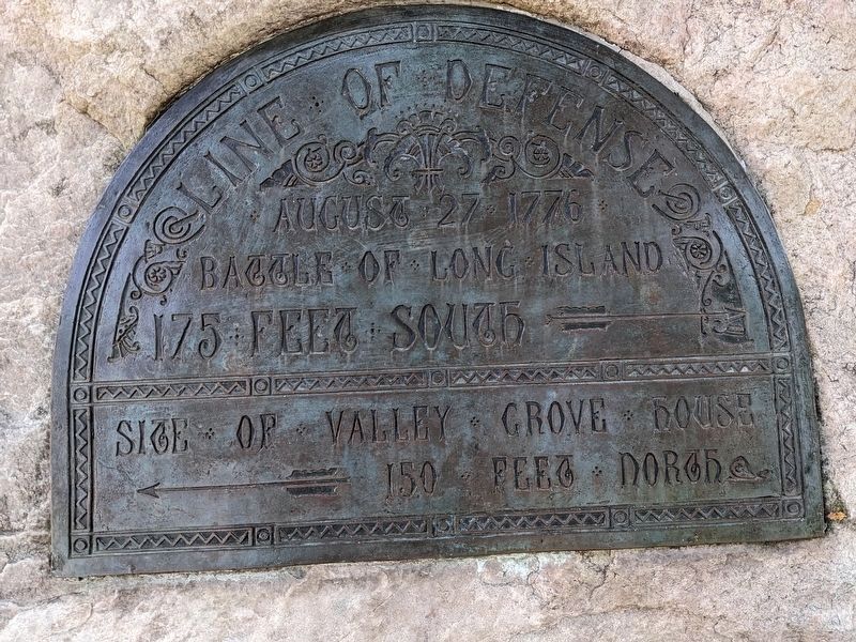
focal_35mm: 27
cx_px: 428
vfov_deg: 51.4
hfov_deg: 65.3
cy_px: 321
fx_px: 668
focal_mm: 4.38
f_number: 1.73
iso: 391
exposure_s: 1/60
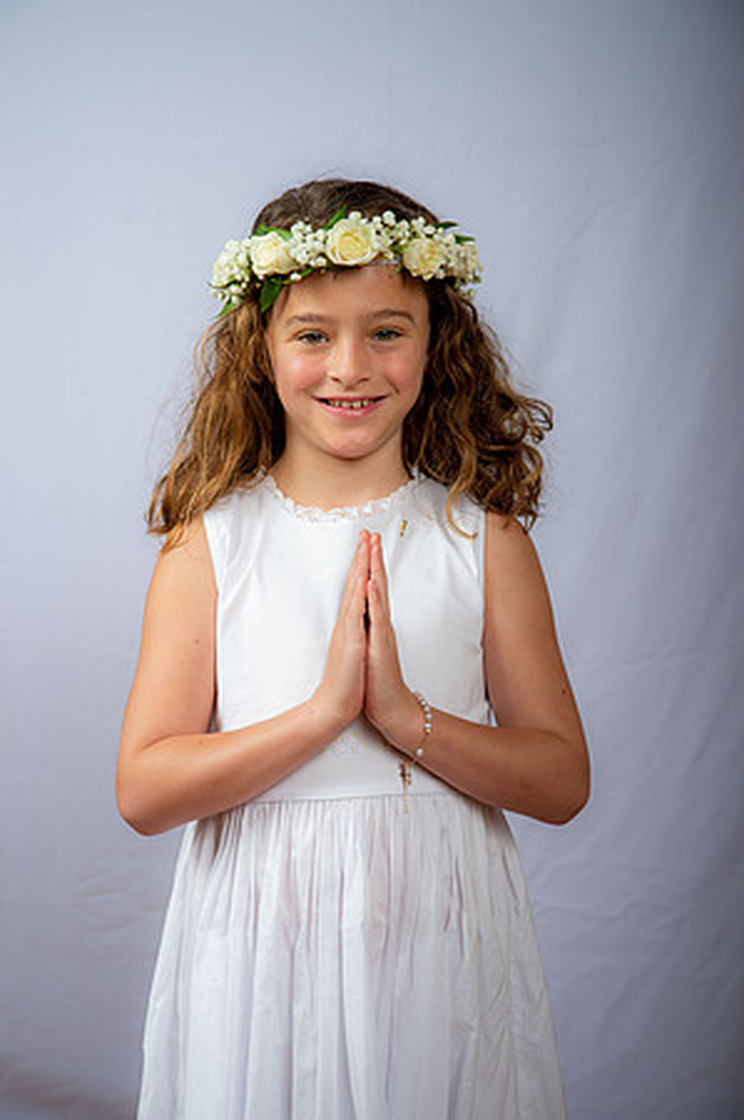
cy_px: 560
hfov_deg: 19.4
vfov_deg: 28.9
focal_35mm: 70
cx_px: 372
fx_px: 2175
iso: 250
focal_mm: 70
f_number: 6.3
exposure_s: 1/200
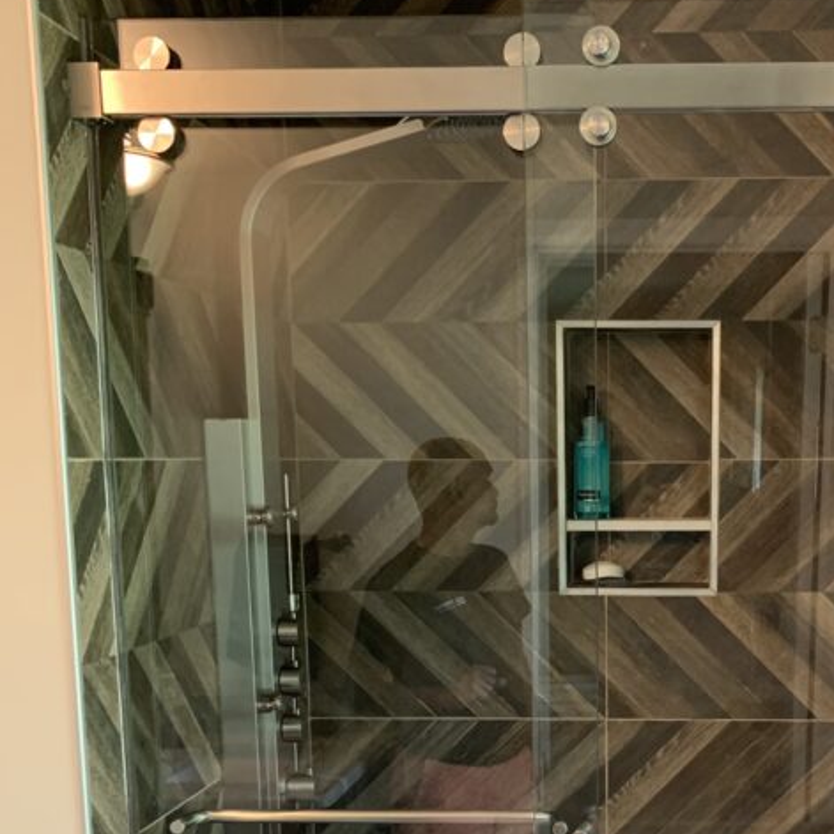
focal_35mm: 50
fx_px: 1363
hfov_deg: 33.5
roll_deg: -0.5
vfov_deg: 32.7
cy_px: 710
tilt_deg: -10.2
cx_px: 609
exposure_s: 1/60
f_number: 1.8
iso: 200
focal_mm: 4.25
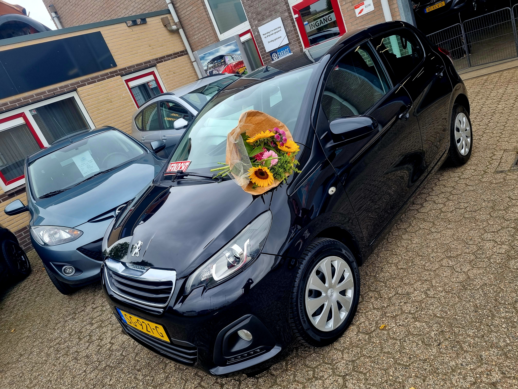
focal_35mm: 26
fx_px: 389
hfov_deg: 67.3
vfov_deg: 53.1
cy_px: 194
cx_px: 259
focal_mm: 5.4
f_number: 1.8
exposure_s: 1/312
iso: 50
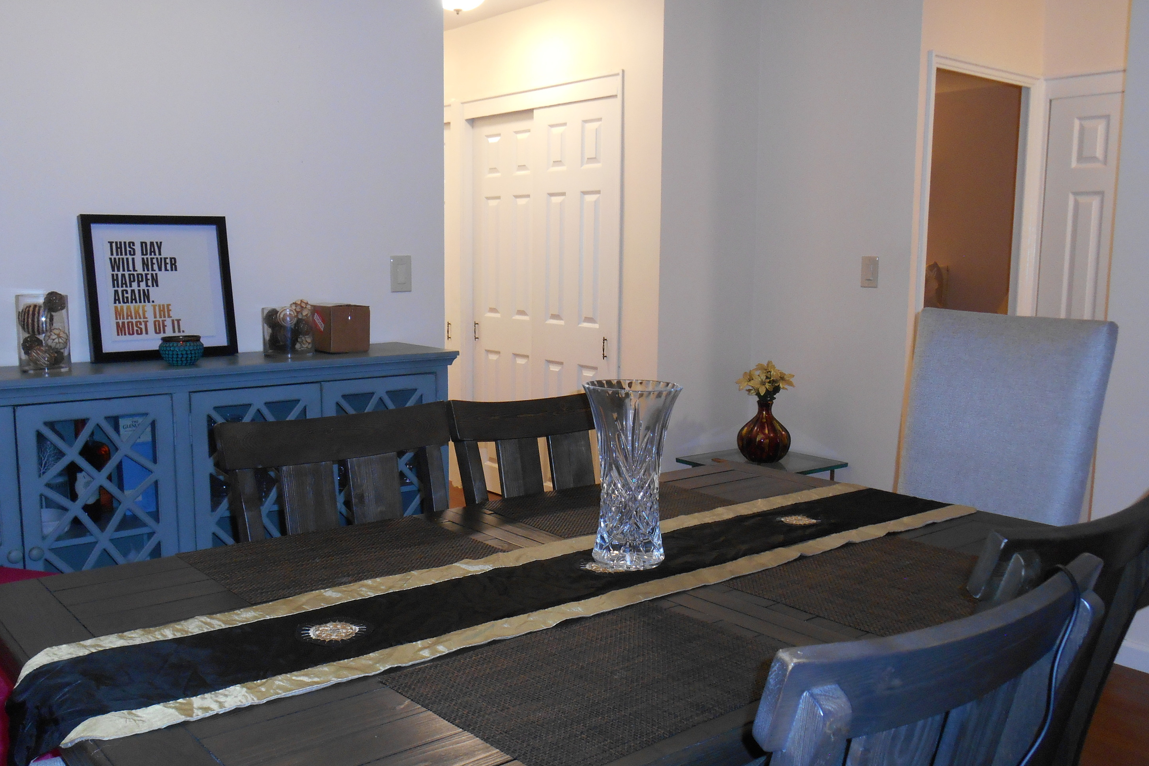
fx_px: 1085
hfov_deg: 55.8
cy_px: 393
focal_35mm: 34
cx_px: 559
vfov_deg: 38.9
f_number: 3.6
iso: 220
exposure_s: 1/25
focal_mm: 5.5
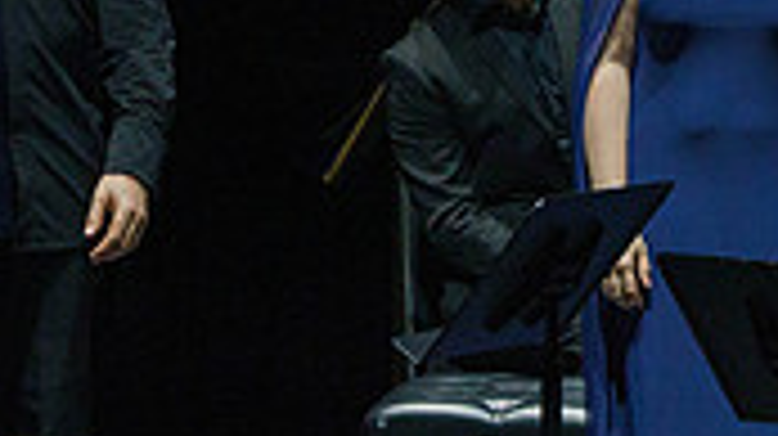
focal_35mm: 923
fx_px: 19026
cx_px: 784
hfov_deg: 2.3
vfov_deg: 1.3
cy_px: 177
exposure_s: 1/320
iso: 3200
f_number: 8
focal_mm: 235
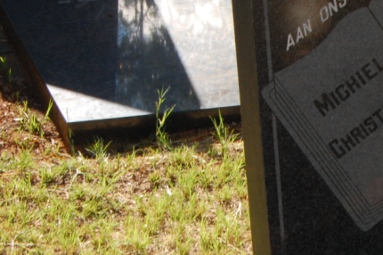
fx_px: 1595
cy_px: 110
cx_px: 438
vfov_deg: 9.1
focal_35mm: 150
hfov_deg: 13.4
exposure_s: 1/40
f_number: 22
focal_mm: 42
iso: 400
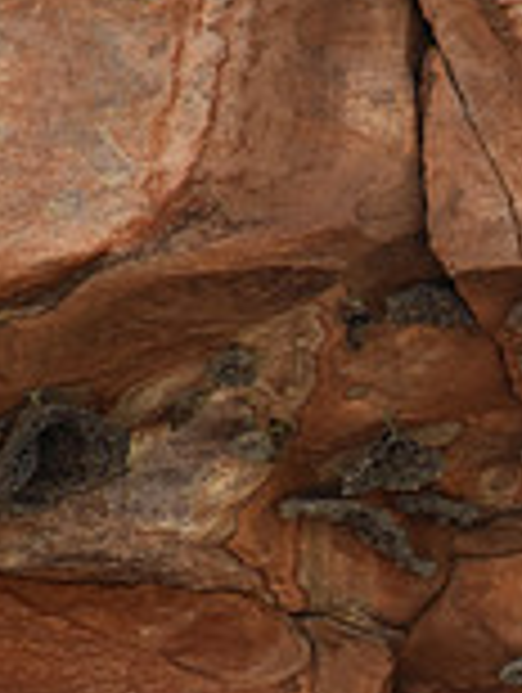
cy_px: 448
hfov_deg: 2.0
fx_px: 15219
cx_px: 824
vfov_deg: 2.6
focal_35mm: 759
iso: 400
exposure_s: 1/250
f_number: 5.6
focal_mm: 140
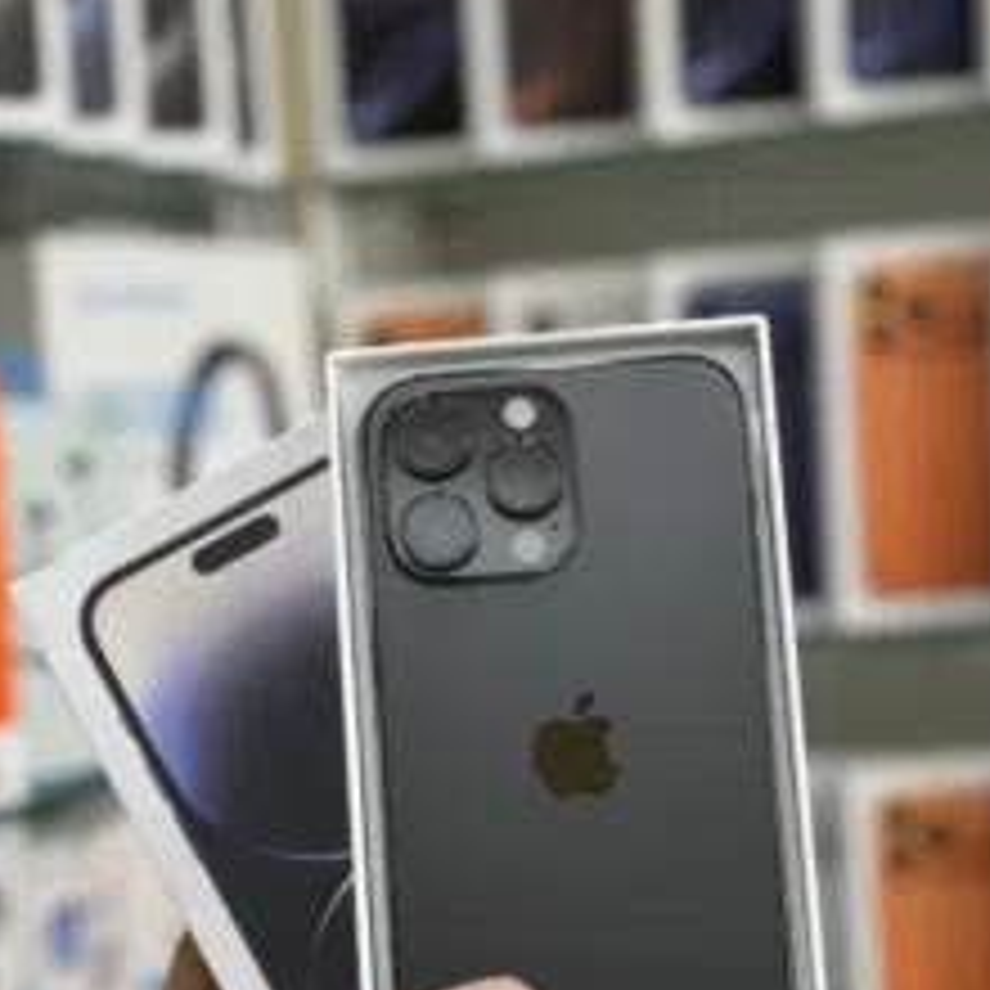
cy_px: 788
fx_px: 2491
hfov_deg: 22.5
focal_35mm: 77
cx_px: 441
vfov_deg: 22.2
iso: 64
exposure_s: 1/100
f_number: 1.78
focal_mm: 6.76
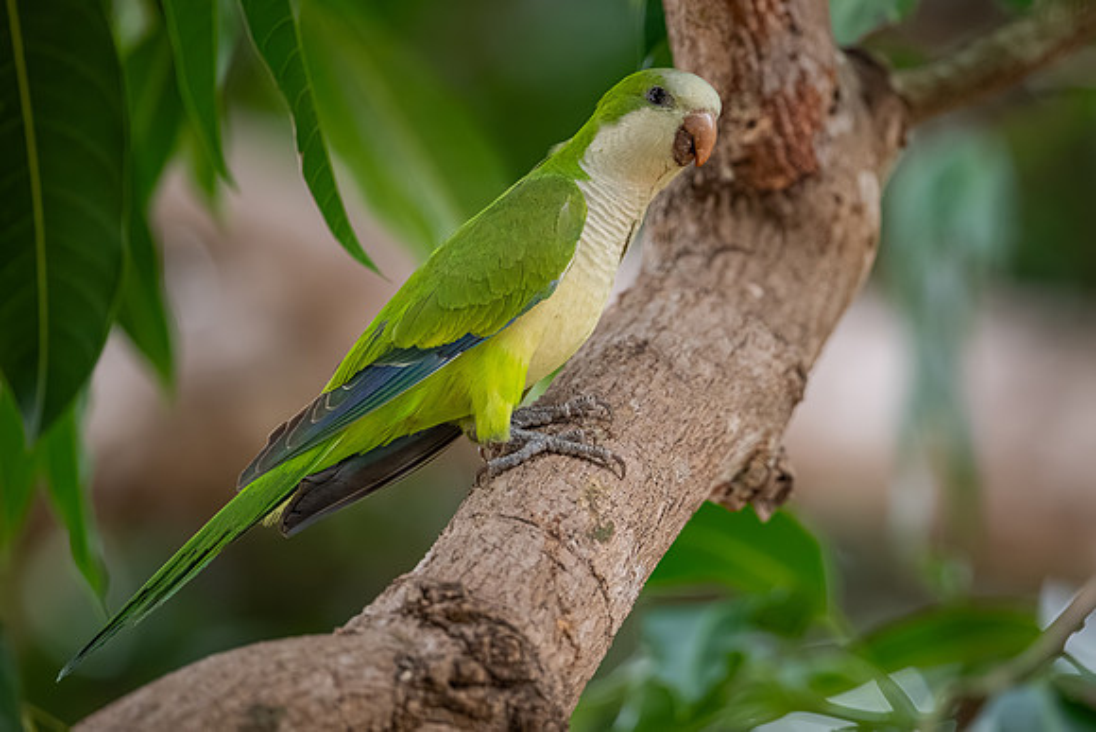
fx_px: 15717
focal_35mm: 516
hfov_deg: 4.0
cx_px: 657
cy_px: 415
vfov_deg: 2.7
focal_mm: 400
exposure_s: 1/500
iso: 2500
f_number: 4.5
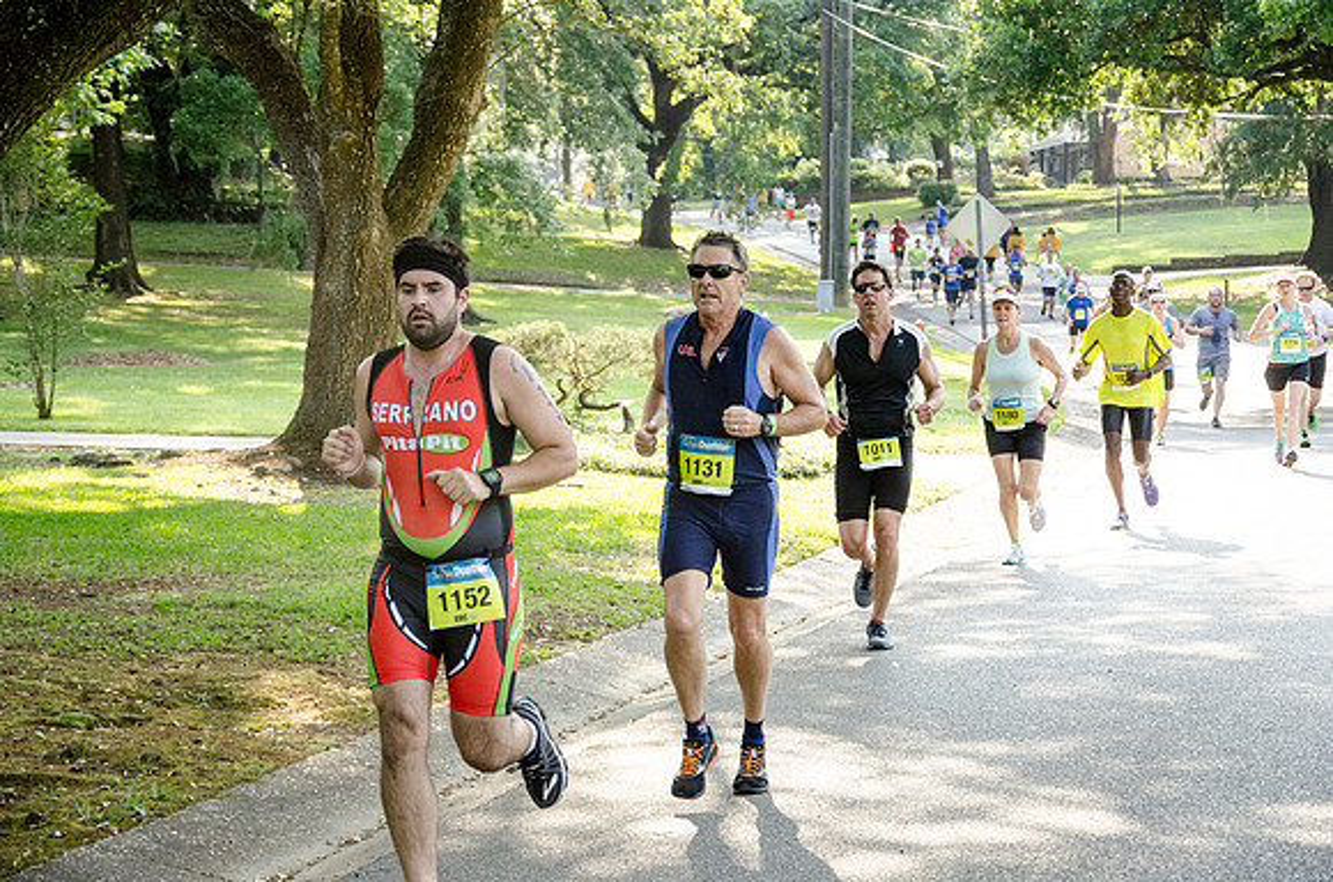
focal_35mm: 105
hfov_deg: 19.5
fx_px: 3879
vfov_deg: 13.0
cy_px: 441
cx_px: 666
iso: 800
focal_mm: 70
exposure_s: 1/640
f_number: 5.3
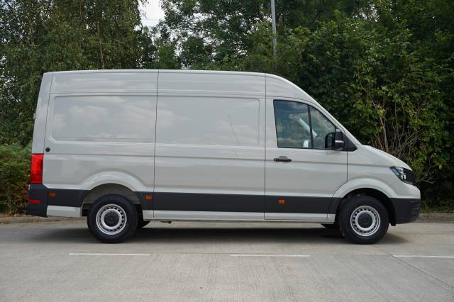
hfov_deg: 51.9
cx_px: 227
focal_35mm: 37
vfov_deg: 35.9
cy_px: 151
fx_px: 466
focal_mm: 37
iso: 100
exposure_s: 1/200
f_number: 4.5
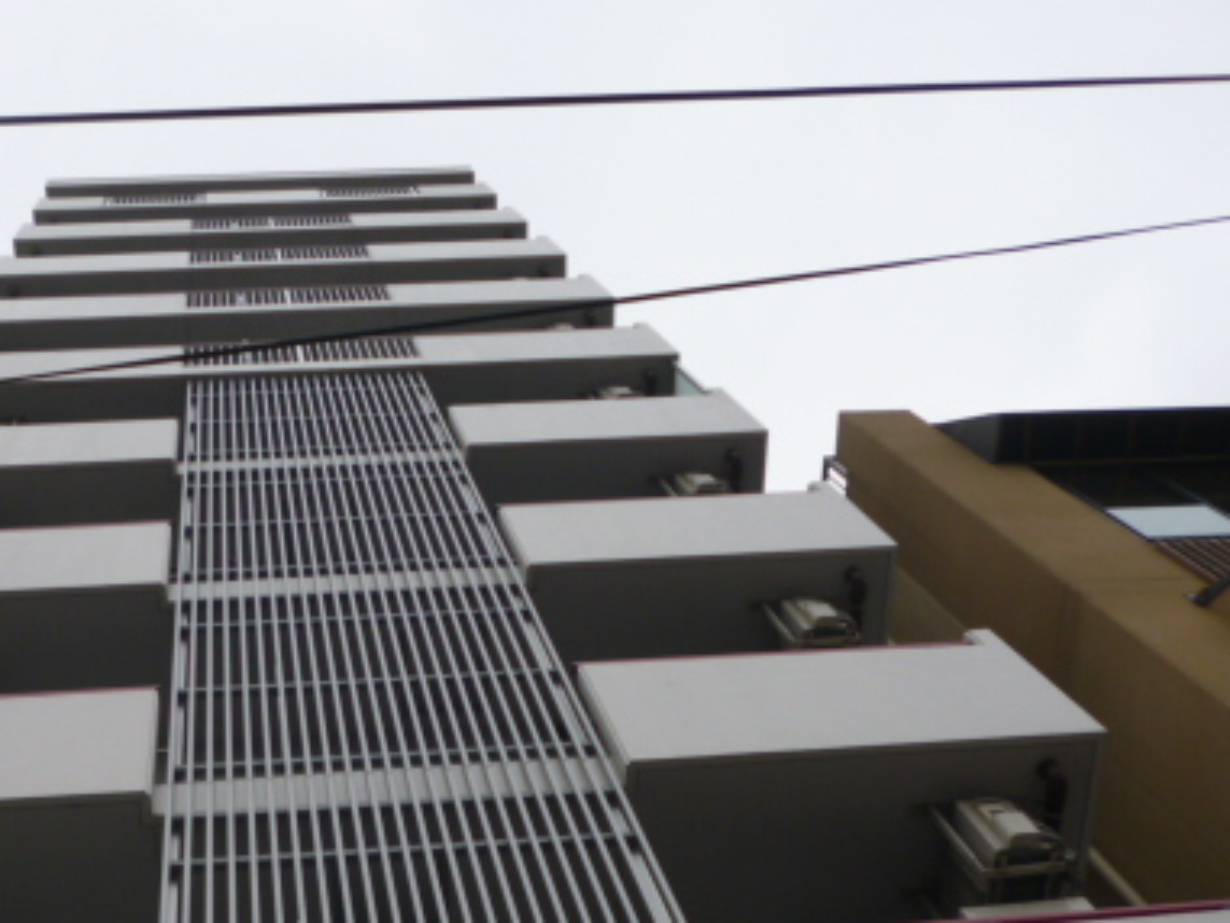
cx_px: 400
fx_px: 1671
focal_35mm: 47
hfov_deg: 39.9
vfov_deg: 30.3
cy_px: 707
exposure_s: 1/60
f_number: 3.1
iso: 100
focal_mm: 5
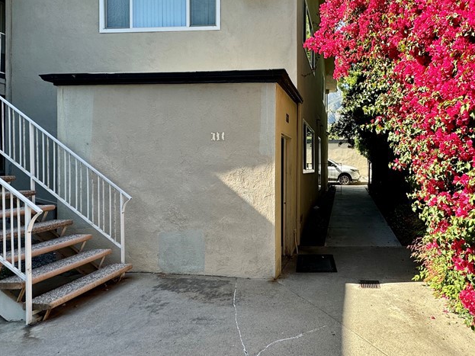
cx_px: 327
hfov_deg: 71.1
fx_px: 316
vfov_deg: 58.8
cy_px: 168
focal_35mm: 23
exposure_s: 1/324
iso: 40
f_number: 2.2
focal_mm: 2.22
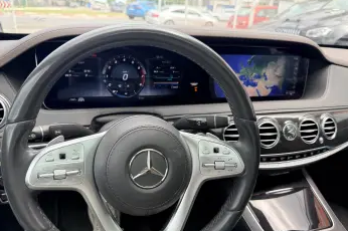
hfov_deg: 69.4
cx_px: 169
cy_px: 129
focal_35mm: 26
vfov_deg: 49.4
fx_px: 251
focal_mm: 6.76
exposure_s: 1/247
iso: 100
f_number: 1.78
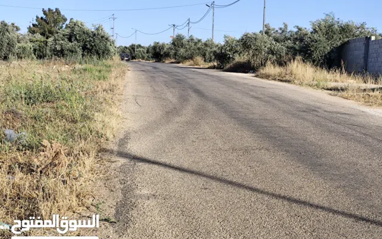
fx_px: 750
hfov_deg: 28.6
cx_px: 190
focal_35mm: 72
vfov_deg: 18.1
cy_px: 127
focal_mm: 6.14
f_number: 1.65
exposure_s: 1/649
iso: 50
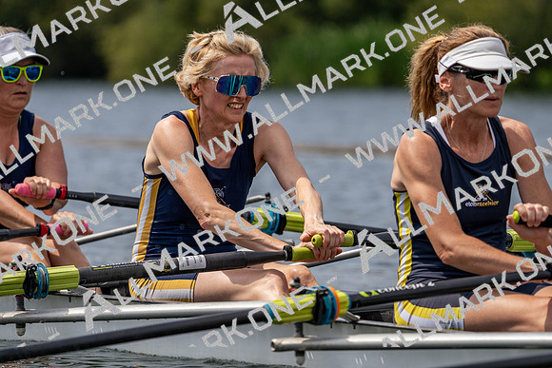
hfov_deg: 6.4
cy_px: 184
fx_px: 4923
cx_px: 276
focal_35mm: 321
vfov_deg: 4.3
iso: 200
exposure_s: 1/1600
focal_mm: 321
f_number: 6.3
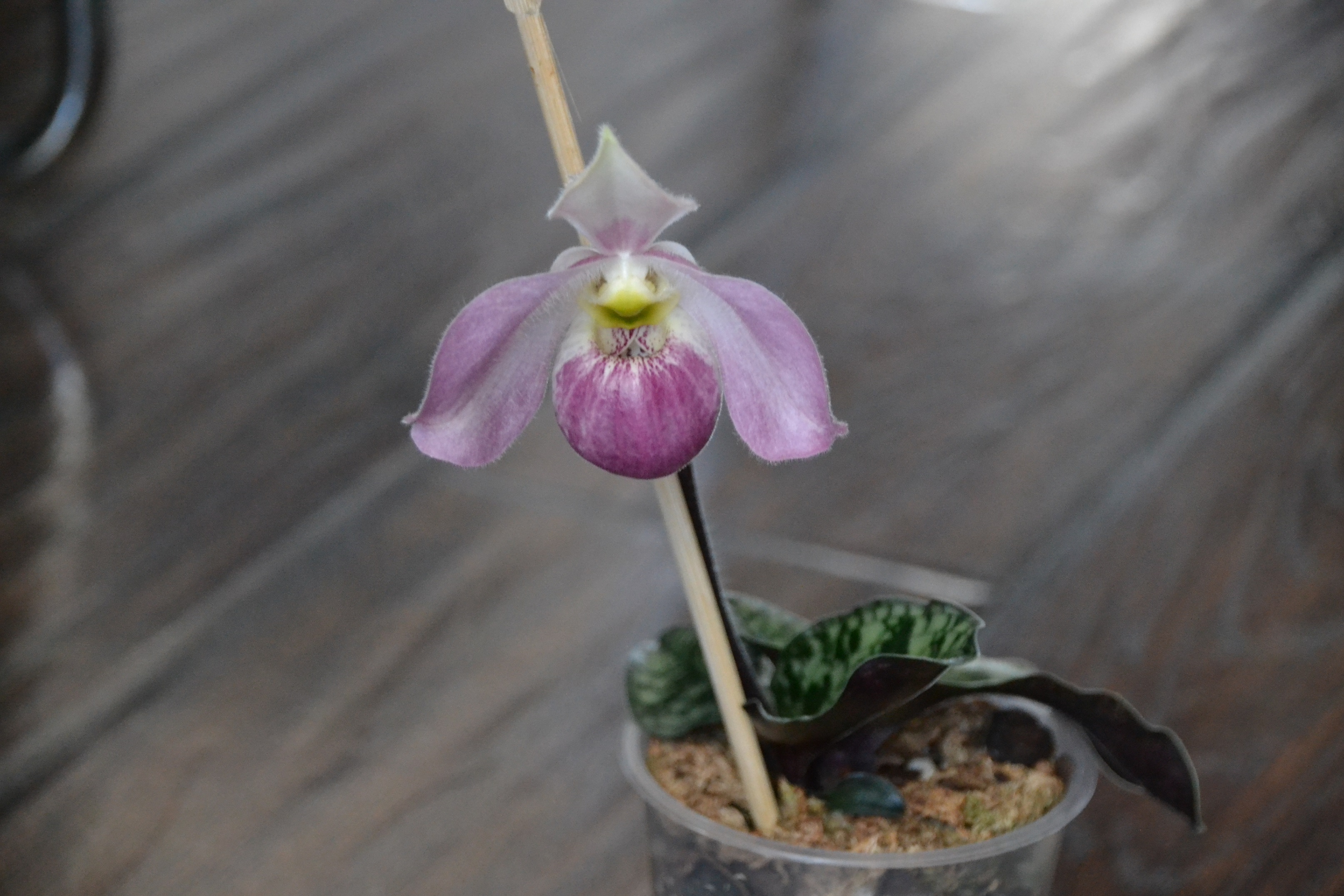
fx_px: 5880
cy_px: 448
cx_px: 672
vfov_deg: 8.7
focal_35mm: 158
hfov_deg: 13.0
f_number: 5.3
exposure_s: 1/25
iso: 3200
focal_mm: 105
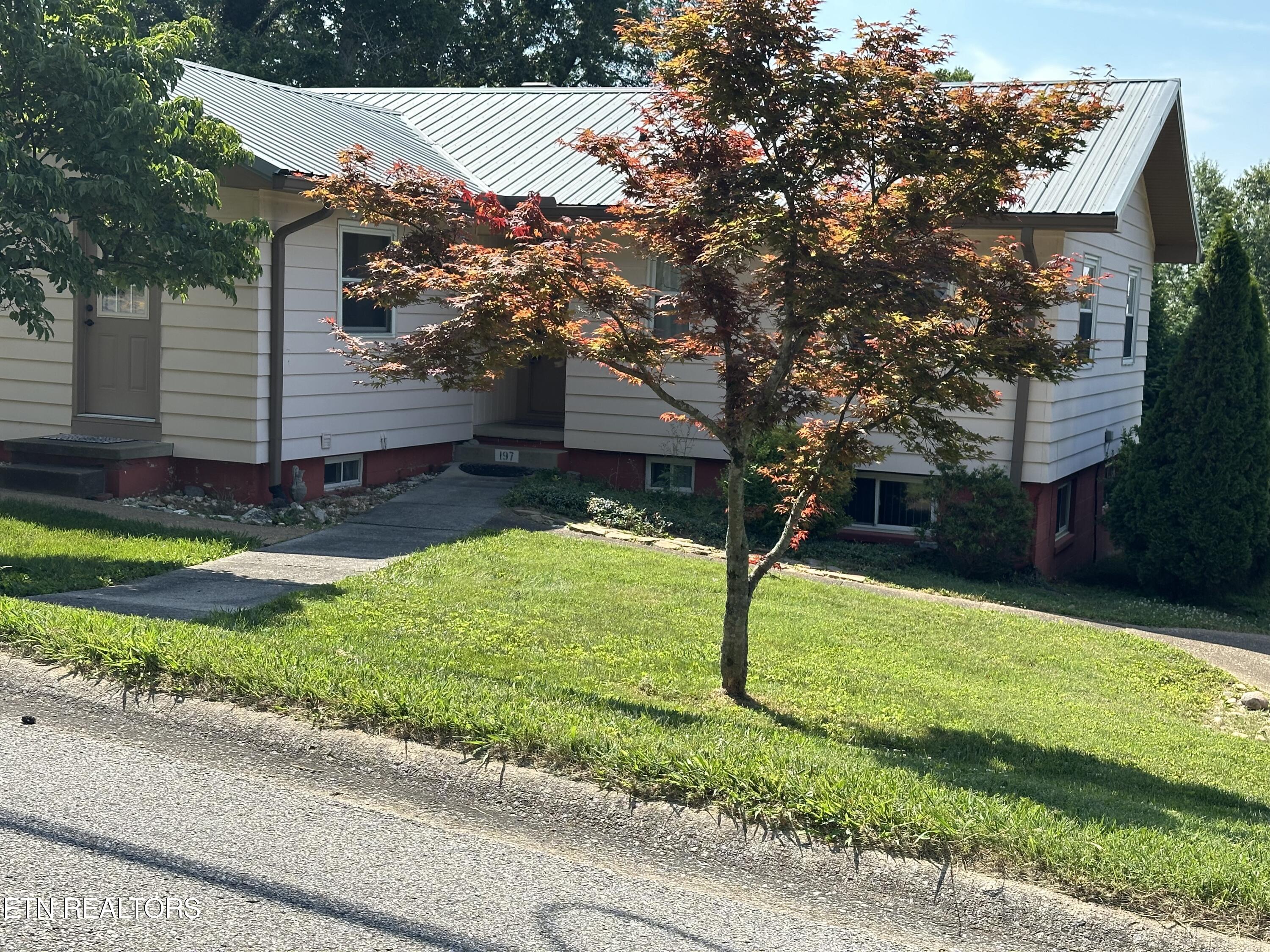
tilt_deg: -6.2
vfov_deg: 30.3
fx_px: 1761
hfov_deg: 39.7
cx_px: 635
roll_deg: -3.0
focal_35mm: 48
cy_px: 476
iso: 64
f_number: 1.78
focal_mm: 6.86
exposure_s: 1/1953
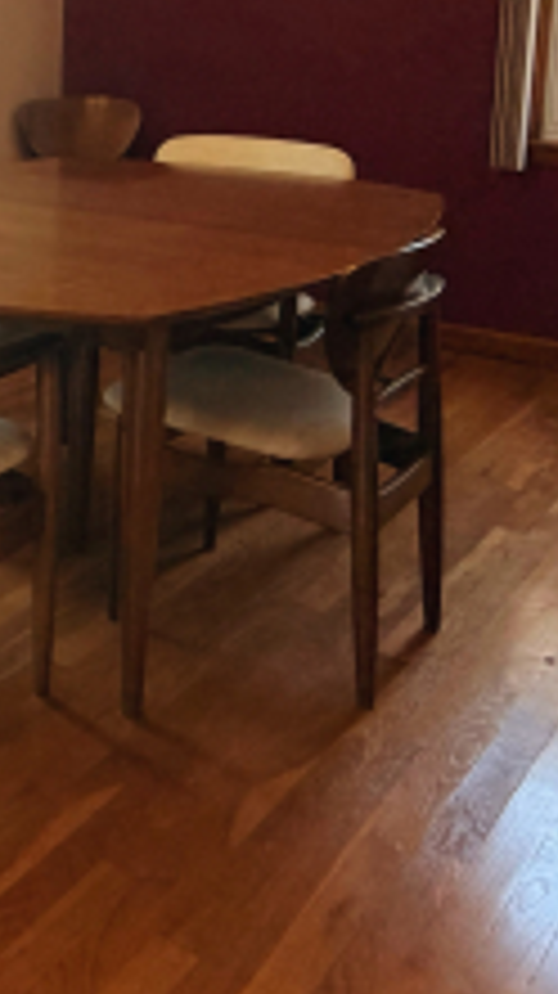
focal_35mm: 46
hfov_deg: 21.4
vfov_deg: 42.2
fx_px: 1212
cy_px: 171
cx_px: -299
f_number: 2.2
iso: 200
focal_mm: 2.22
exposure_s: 1/120
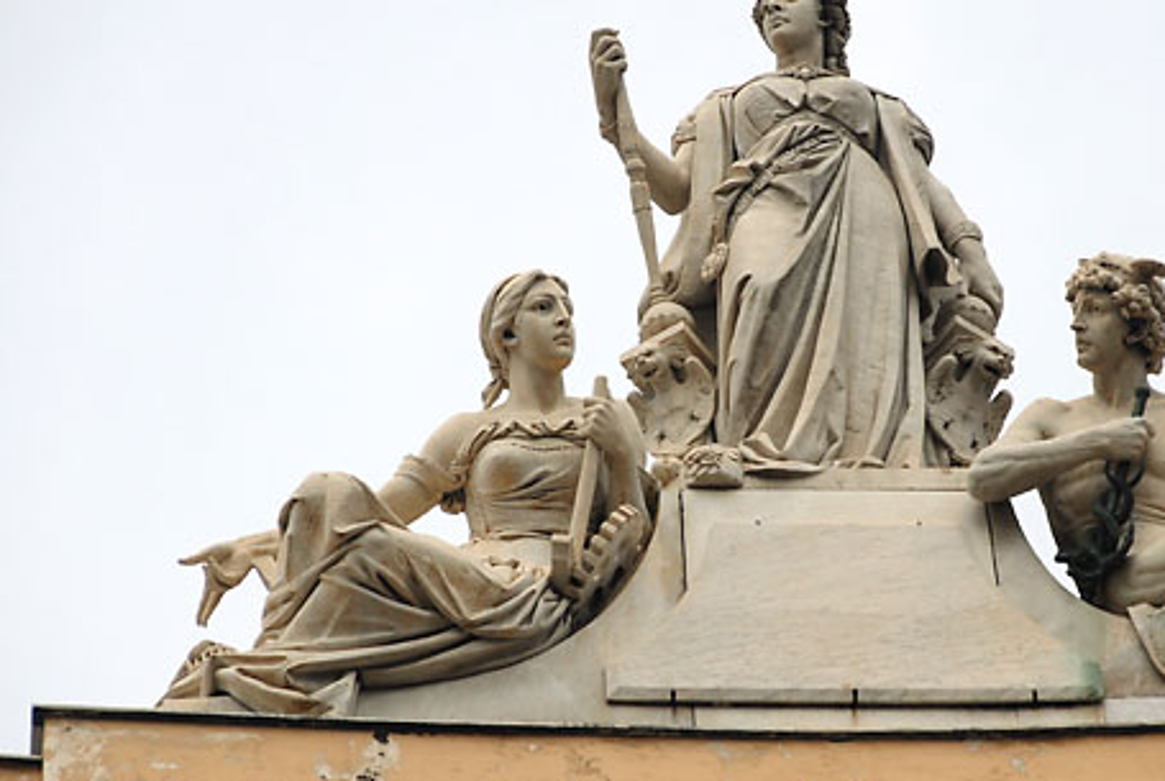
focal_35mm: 276
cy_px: 347
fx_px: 8936
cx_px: 732
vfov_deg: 5.0
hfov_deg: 7.5
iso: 100
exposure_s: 1/320
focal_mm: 135
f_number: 5.6
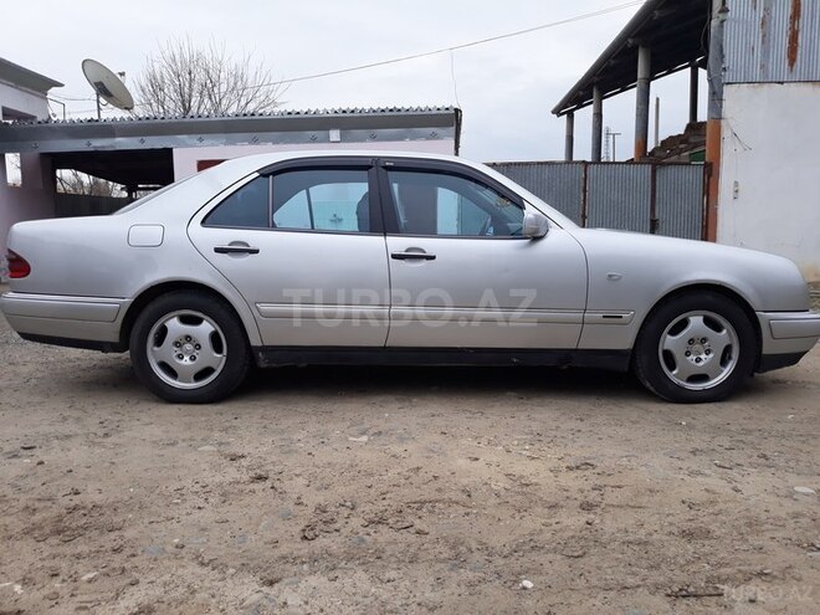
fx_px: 640
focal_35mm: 27
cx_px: 410
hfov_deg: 65.3
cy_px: 308
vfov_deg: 51.4
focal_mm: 3.71
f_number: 1.7
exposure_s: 1/336
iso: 40
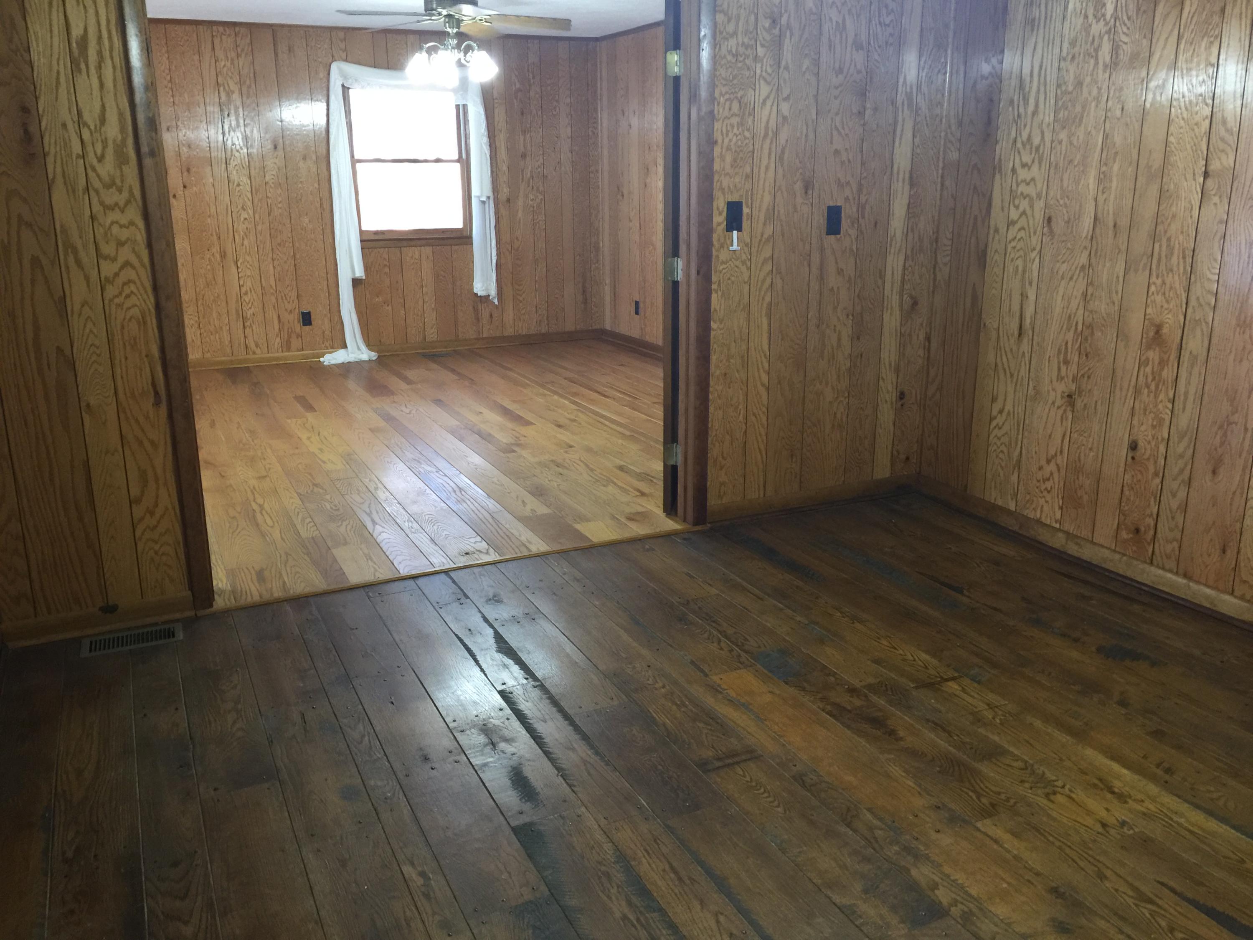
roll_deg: +0.5
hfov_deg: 61.7
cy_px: 470
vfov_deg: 48.2
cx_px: 626
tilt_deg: -15.2
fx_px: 1050
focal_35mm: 29
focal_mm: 4.15
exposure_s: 1/15
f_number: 2.2
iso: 80
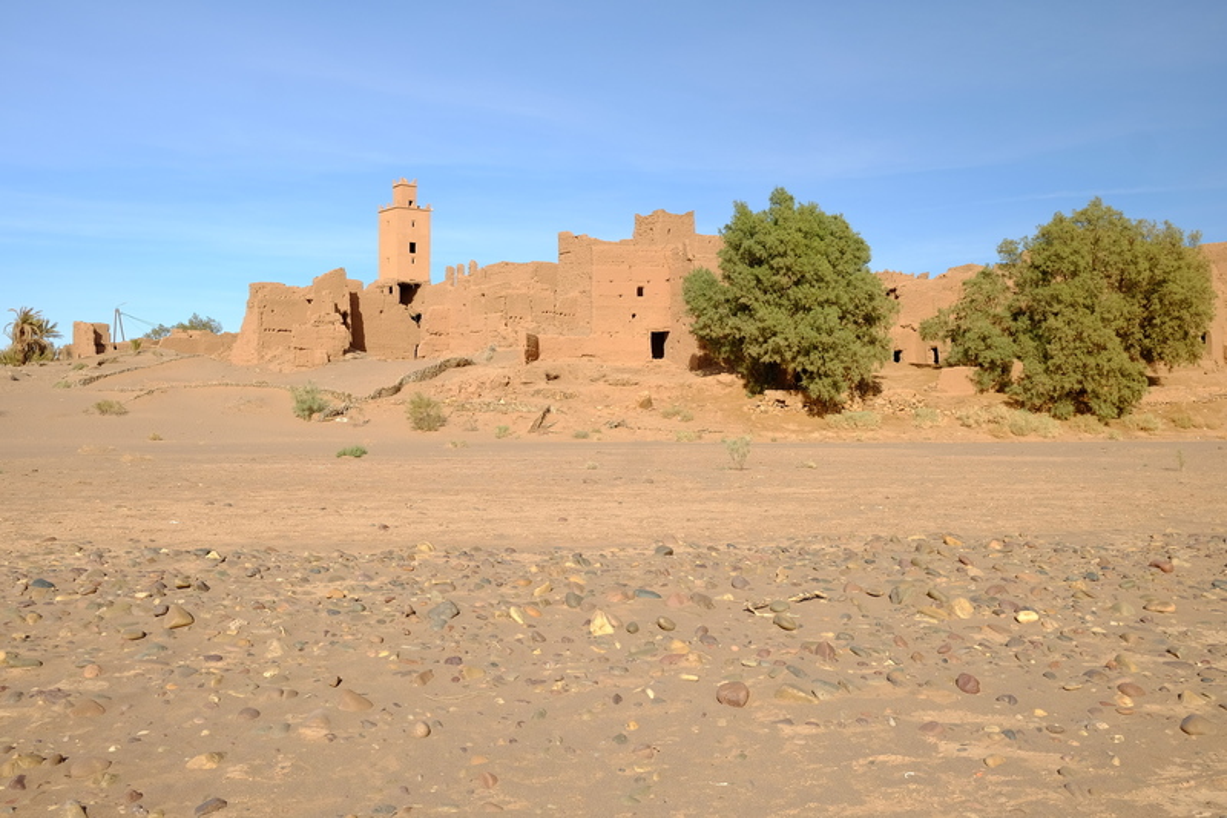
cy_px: 409
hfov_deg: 54.4
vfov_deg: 37.8
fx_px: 1193
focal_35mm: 35
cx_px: 614
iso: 200
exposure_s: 1/180
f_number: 8
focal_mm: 23
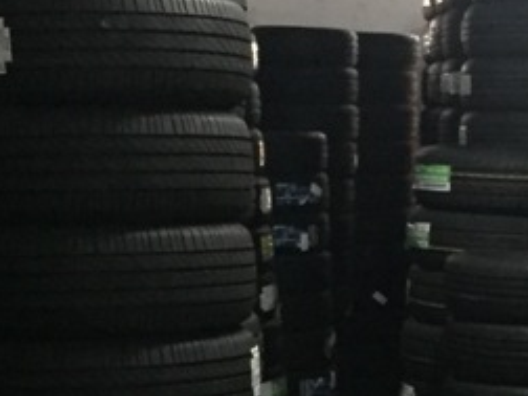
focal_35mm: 118
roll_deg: -2.4
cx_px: 490
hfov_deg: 16.4
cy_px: 390
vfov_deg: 12.4
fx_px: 1800
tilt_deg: -8.1
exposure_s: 1/17
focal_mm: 4.15
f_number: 2.2
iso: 640
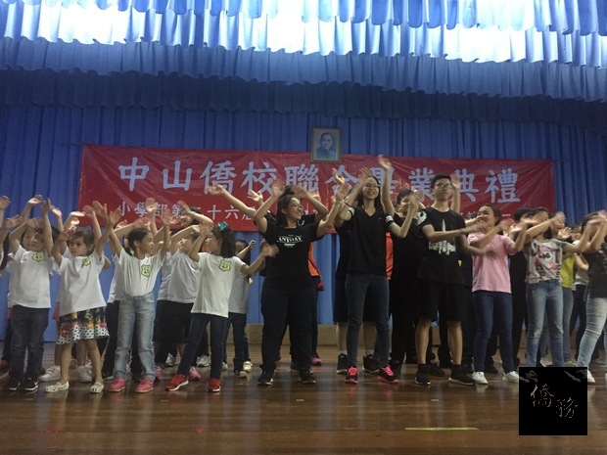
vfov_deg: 48.2
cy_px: 228
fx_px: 509
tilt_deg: +10.3
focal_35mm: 29
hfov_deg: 61.7
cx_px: 304
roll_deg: -1.7
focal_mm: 4.15
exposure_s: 1/17
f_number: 2.2
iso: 250
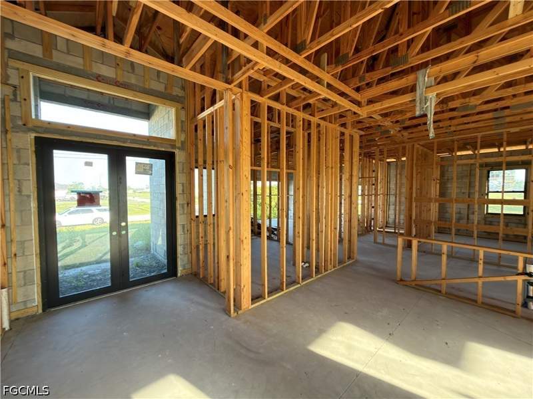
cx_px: 266
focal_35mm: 14
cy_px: 200
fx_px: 216
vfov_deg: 85.7
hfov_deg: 102.1
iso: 50
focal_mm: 2.22
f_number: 2.2
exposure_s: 1/56
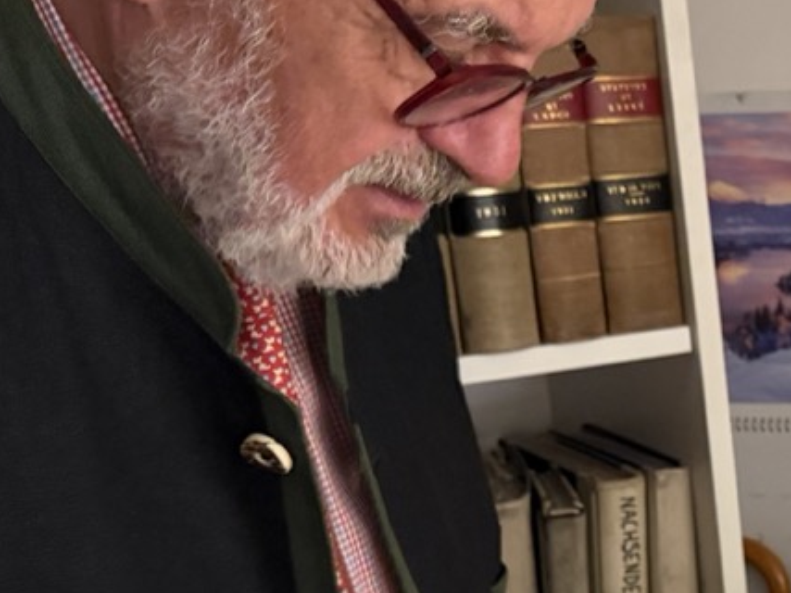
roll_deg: +2.2
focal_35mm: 72
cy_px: 556
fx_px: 1645
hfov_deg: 24.0
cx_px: 1002
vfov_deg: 20.0
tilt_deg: -16.8
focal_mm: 6.76
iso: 1000
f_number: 1.78
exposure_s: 1/33
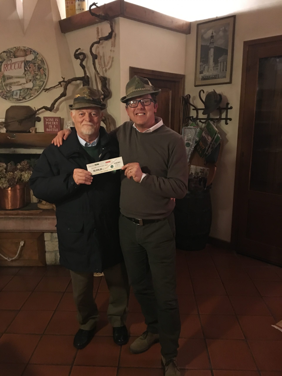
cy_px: 188
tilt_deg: -12.3
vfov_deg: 61.7
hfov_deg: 48.2
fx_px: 315
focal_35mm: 29
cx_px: 141
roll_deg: +0.1
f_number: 2.2
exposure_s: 1/17
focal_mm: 4.15
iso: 500
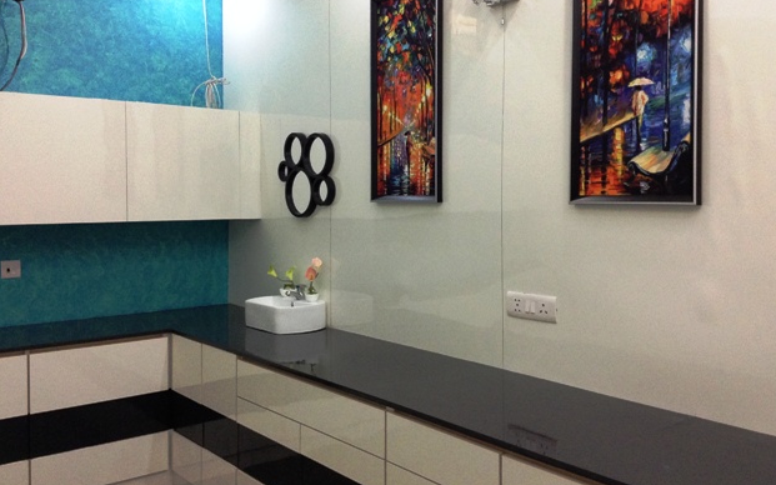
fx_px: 761
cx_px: 397
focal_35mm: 36
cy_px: 210
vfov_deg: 35.3
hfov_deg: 54.0
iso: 125
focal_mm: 3.3
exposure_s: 1/24
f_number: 2.4
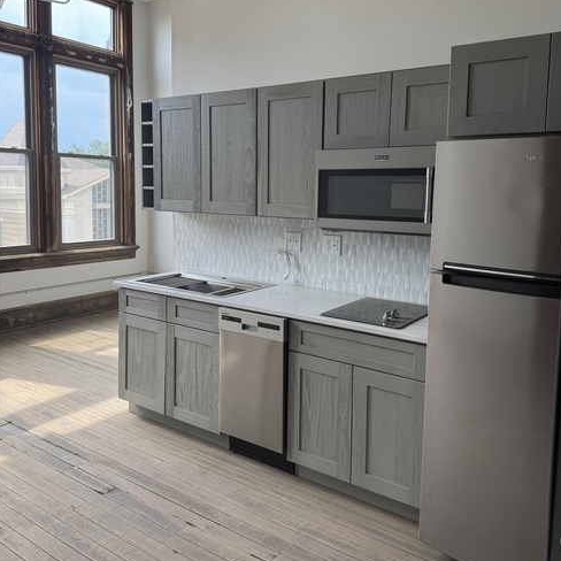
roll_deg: -1.4
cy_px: 242
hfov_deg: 55.6
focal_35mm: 29
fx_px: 532
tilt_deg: -5.8
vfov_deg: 55.4
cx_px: 285
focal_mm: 6.76
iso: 64
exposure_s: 1/188
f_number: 1.78
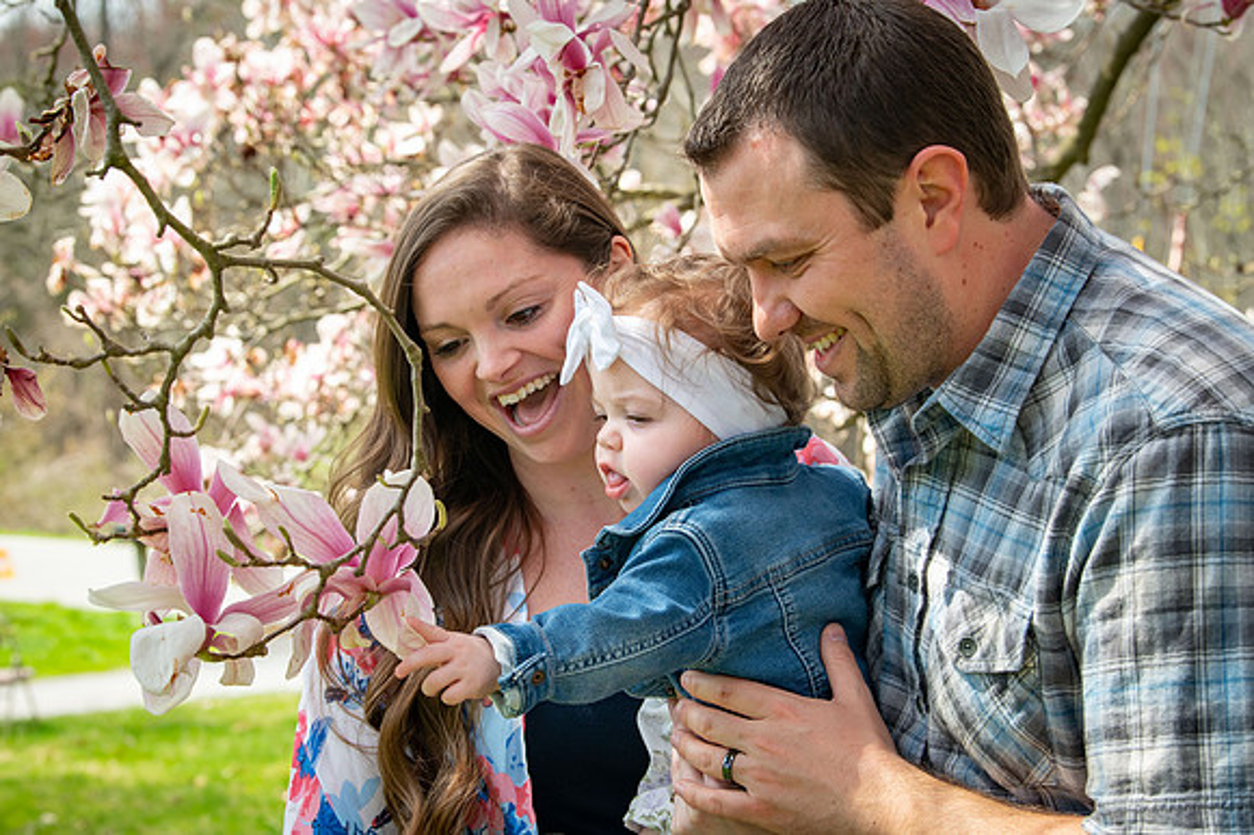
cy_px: 418
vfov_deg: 18.9
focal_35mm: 72
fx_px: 2506
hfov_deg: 28.1
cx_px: 627
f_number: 8
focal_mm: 72
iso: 640
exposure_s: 1/400
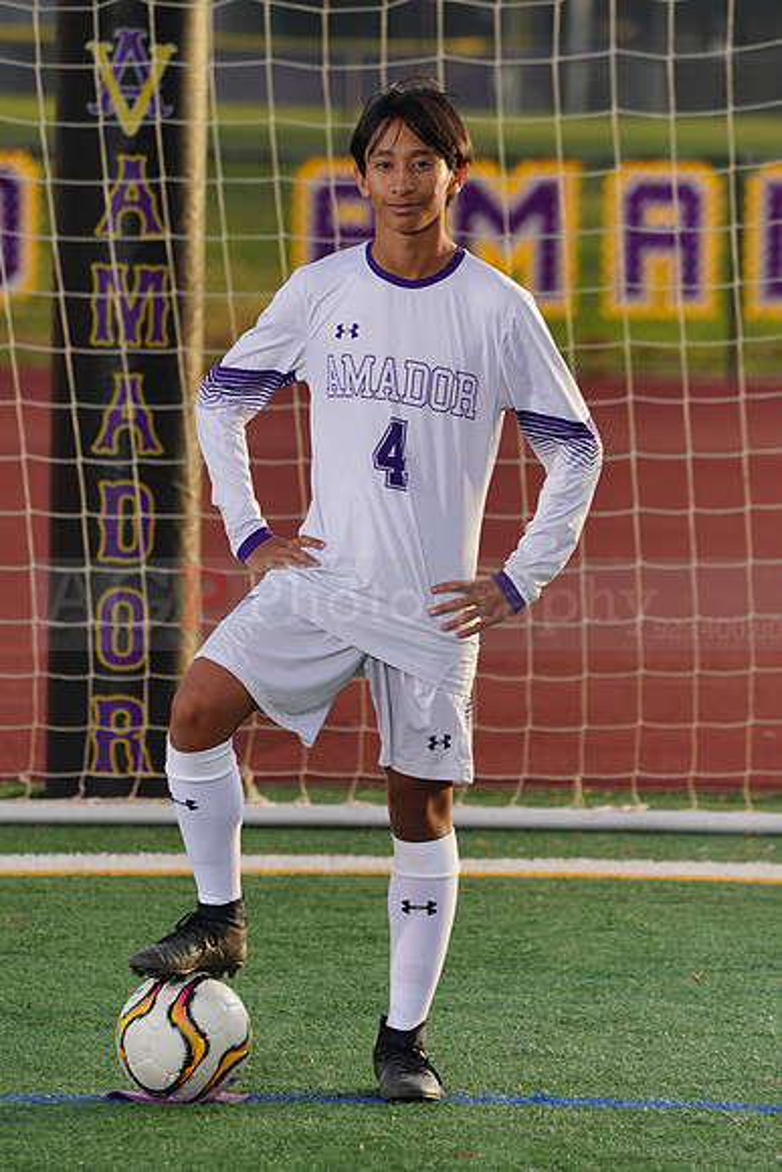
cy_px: 586
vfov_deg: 6.7
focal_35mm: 309
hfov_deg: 4.5
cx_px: 391
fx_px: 10061
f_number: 8
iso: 100
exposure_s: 1/200
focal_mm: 309
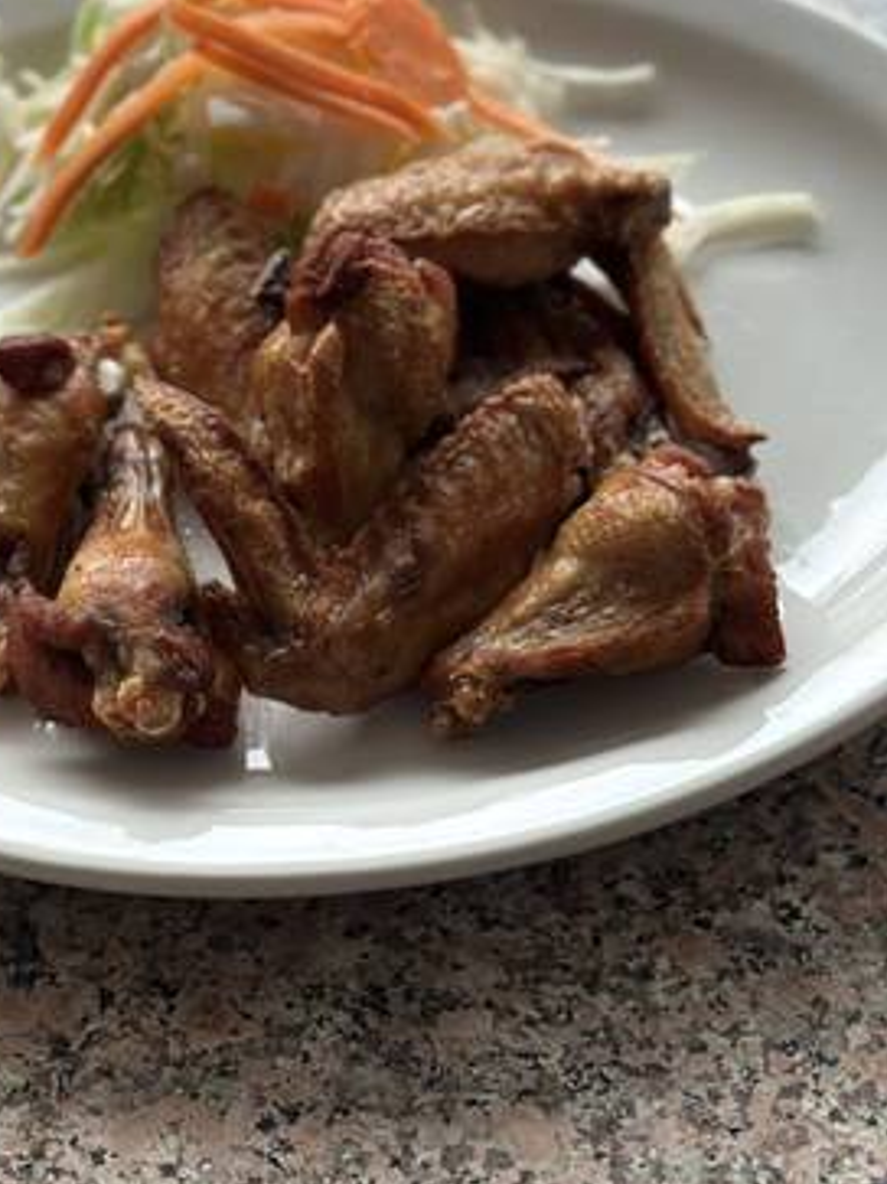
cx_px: 274
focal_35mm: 97
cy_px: 409
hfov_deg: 15.2
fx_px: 3316
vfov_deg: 20.2
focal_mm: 6.86
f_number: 1.78
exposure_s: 1/642
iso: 80
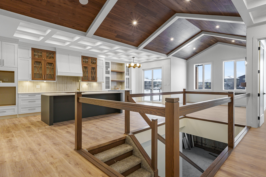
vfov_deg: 63.0
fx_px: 145
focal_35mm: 20
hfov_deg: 85.0
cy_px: 86
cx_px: 144
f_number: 9.5
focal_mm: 11
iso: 200
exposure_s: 1/4
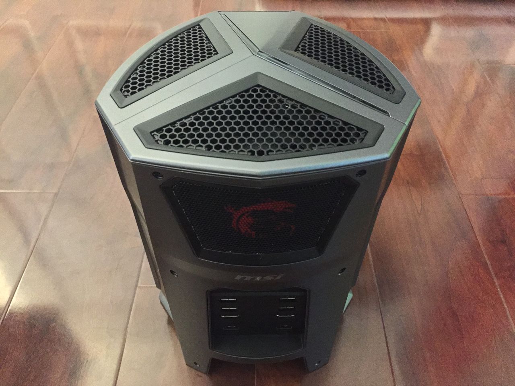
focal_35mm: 29
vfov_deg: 48.2
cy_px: 193
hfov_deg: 61.7
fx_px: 431
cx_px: 258
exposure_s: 1/15
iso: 1250
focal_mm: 4.15
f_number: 2.2
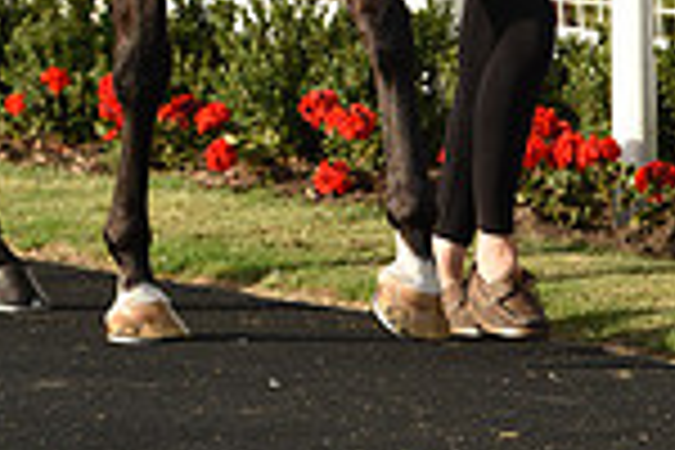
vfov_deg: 2.6
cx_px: 140
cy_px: -418
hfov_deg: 3.9
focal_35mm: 526
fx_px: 9862
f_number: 6.3
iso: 1000
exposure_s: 1/2000
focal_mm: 175
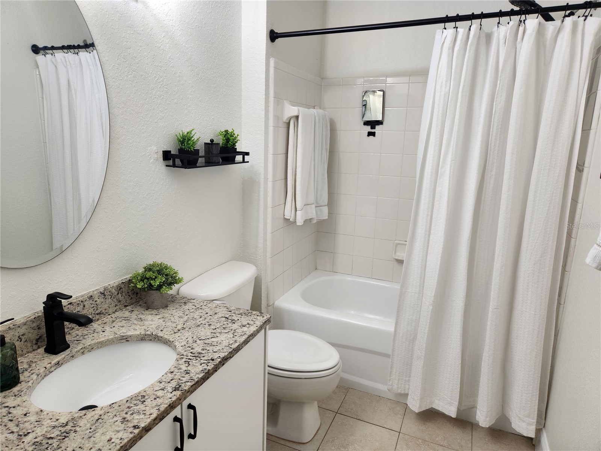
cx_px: 300
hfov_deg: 73.9
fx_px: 399
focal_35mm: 23
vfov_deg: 58.9
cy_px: 226
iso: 64
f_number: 1.8
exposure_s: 1/120
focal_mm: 5.4
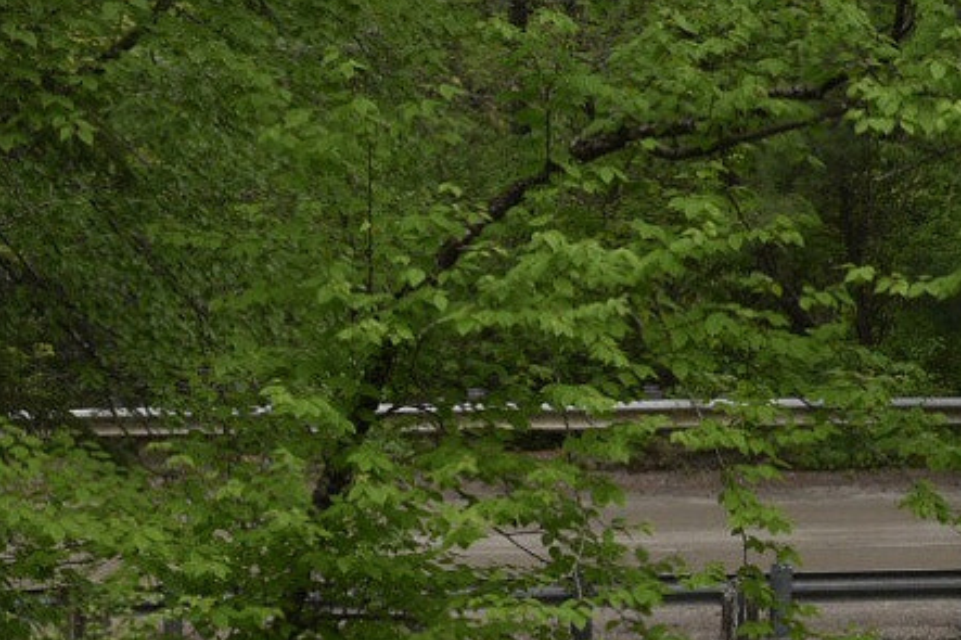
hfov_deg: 10.8
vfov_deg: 7.1
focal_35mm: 190
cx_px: 551
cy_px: 1023
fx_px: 5065
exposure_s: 10
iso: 100
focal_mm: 35
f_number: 8
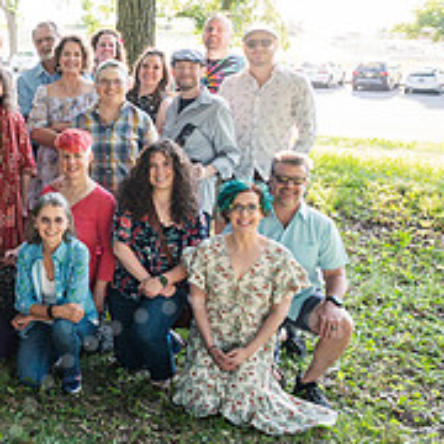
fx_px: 1030
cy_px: 180
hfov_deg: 20.4
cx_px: -247
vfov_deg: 24.3
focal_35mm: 71
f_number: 5.6
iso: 800
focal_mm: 26
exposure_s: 1/250
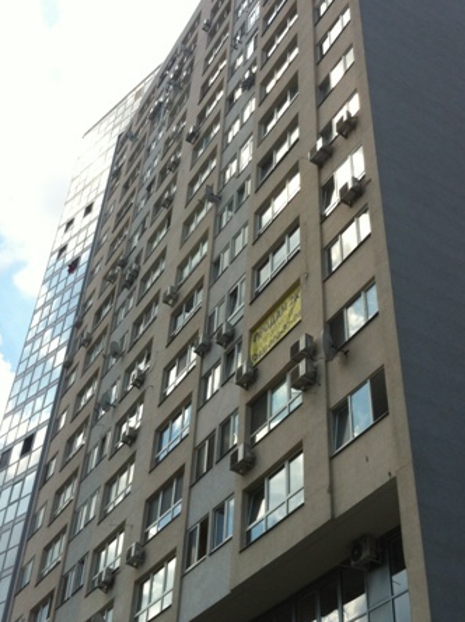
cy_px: 266
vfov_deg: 38.9
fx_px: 879
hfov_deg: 29.6
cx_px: 253
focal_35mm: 49
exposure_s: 1/1117
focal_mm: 3.85
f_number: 2.8
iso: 80
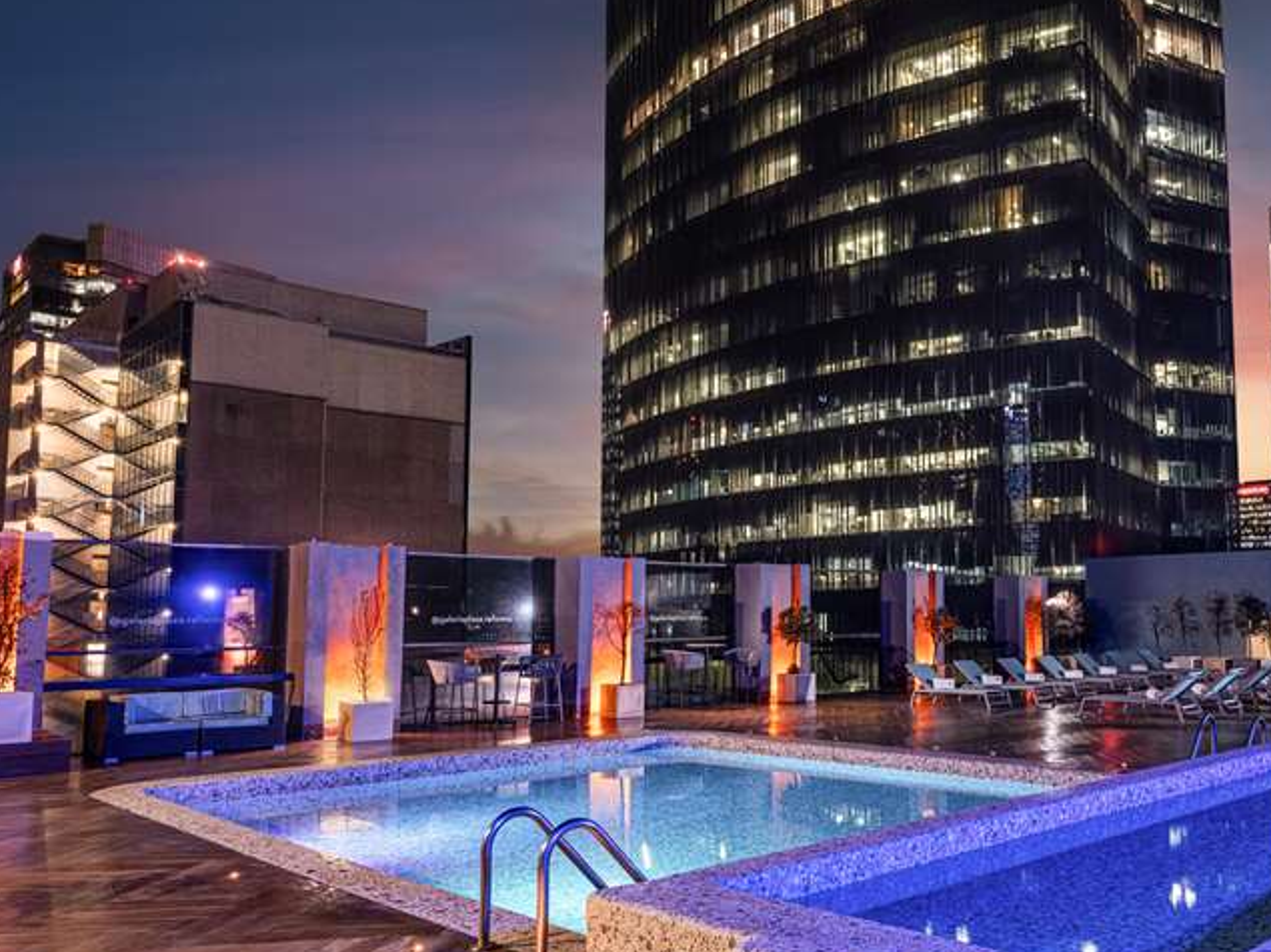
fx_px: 1065
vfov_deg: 48.1
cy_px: 531
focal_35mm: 29
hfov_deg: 58.6
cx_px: 944
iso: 400
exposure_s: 1/1.67
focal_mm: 23
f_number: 10
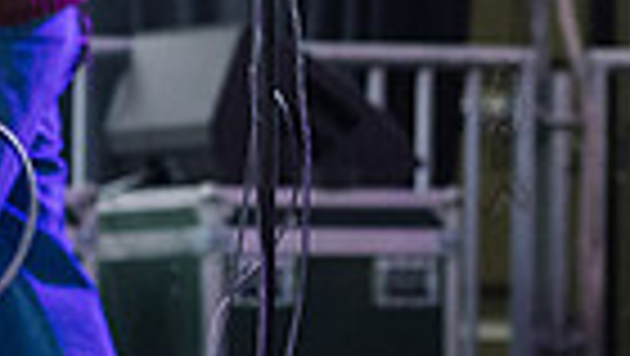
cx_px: 346
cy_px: -191
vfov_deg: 1.8
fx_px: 11000
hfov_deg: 3.3
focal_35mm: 658
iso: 3200
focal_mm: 135
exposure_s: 1/400
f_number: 4.5
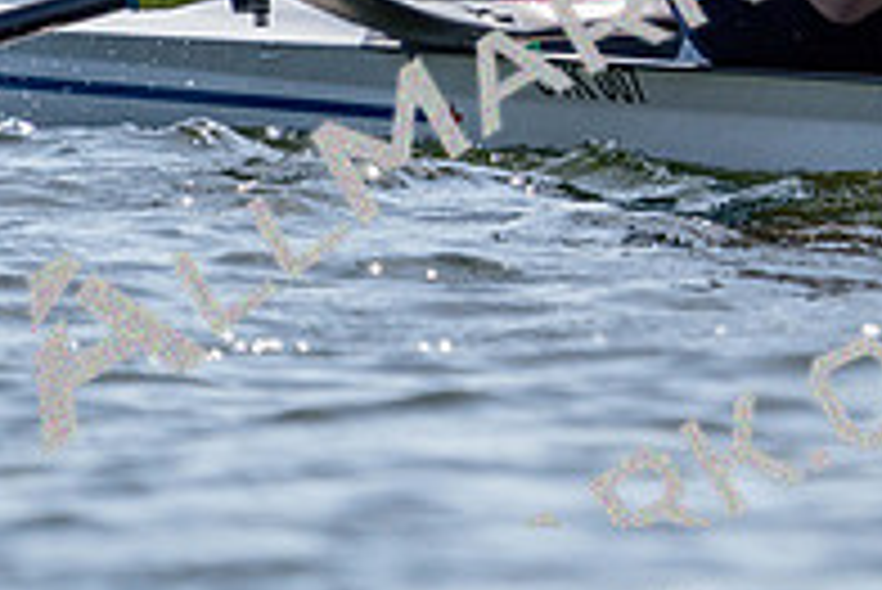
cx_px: 940
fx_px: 35231
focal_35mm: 1437
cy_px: -245
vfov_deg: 1.0
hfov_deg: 1.4
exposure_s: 1/2000
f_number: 6.3
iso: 320
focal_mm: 485
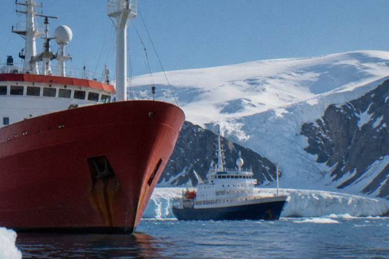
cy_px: 166
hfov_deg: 21.0
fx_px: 1047
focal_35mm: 97
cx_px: 141
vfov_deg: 14.1
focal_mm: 64
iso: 200
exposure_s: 1/250
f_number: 8
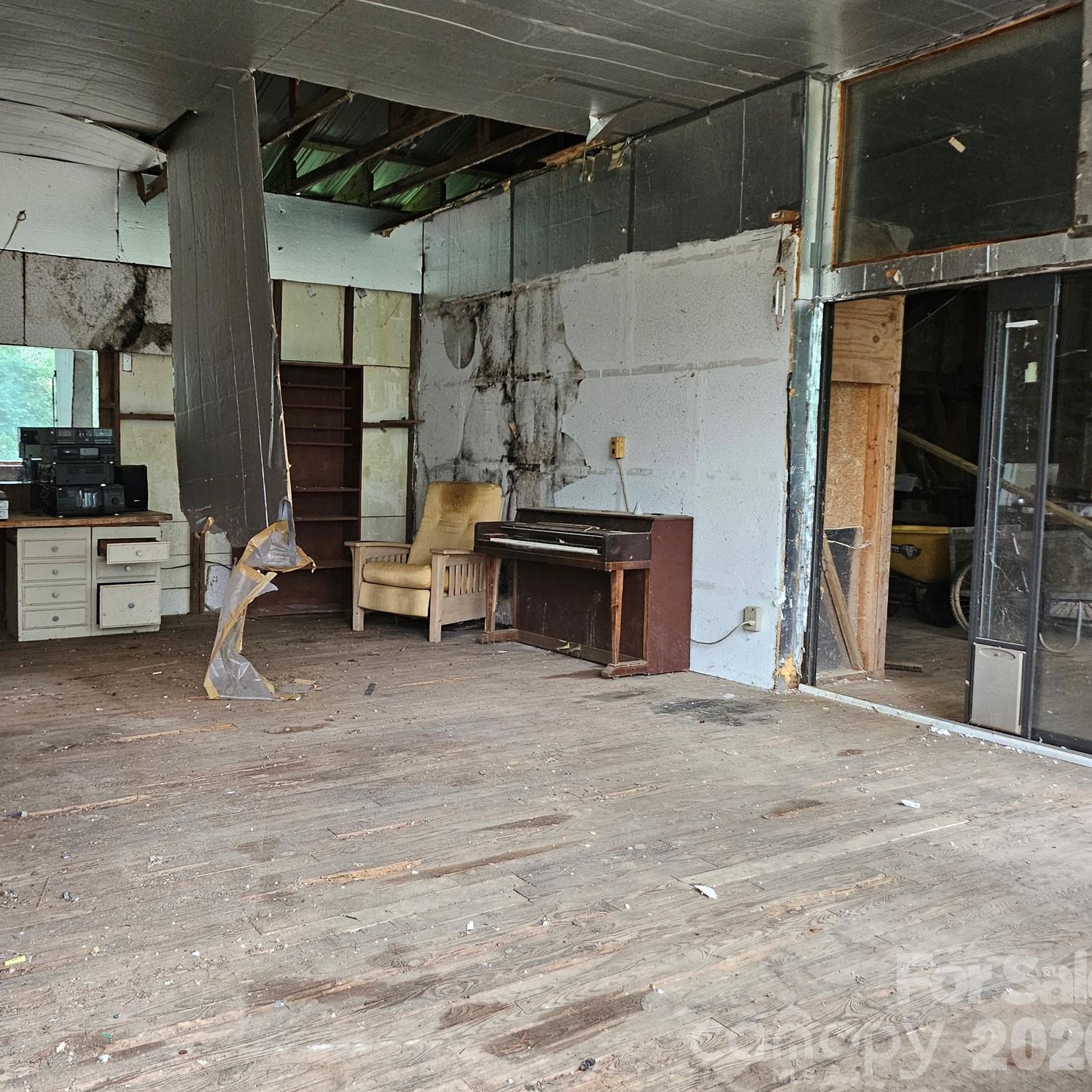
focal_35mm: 29
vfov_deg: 55.6
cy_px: 537
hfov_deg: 54.7
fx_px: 1035
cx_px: 383
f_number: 1.8
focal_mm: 5
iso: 400
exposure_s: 1/120
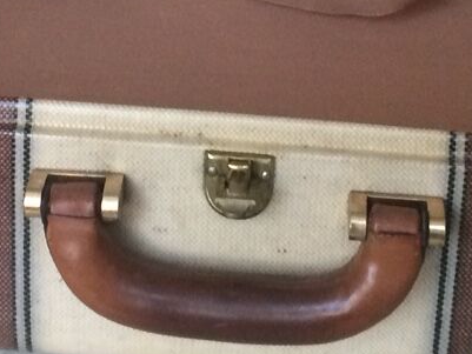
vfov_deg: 11.9
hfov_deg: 16.7
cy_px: -193
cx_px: 218
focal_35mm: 118
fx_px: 1609
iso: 250
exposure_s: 1/33
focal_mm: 4.15
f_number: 2.2
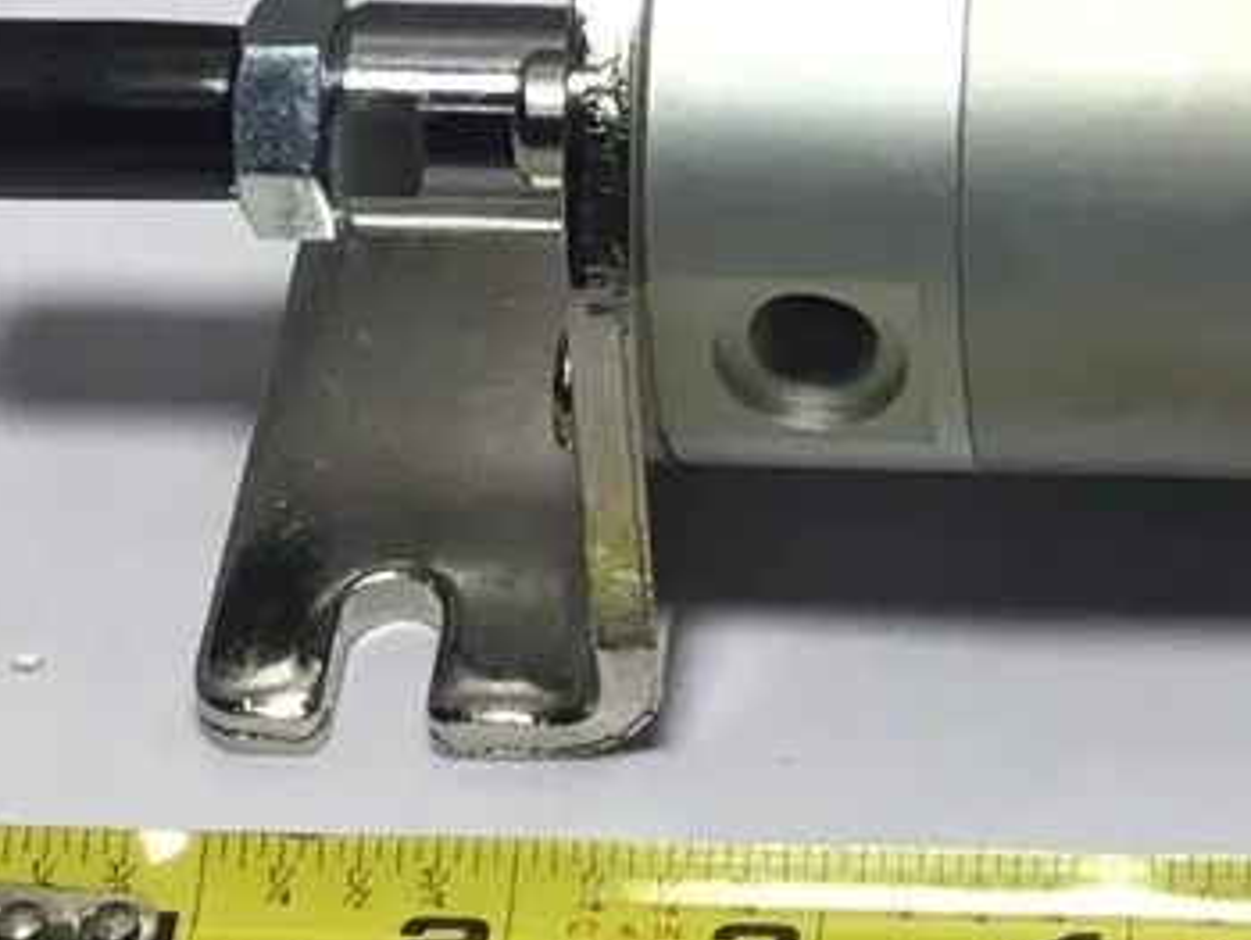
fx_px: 6401
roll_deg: -2.3
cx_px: 1601
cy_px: -11
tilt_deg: -43.7
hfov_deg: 10.9
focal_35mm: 177
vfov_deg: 8.4
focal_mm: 3.3
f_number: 2.4
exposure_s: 1/126
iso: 25
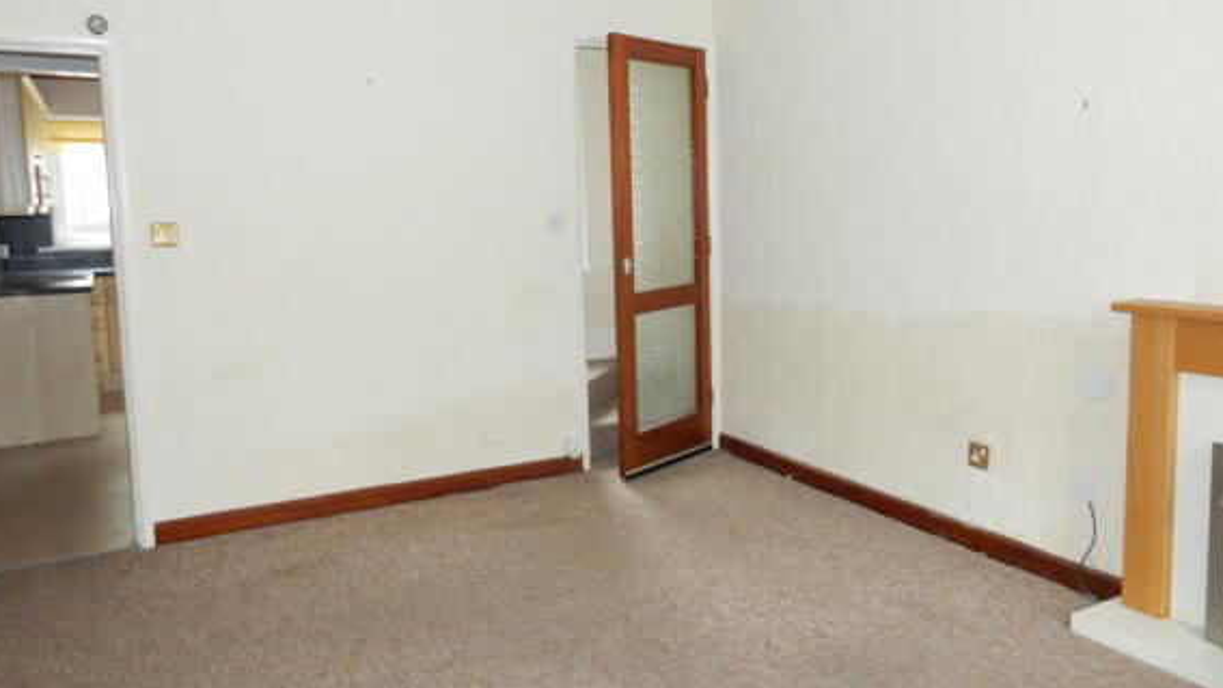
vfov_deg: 41.4
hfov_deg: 67.9
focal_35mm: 28
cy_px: 299
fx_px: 908
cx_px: 616
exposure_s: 1/30
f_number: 3.7
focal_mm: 4.5
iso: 450
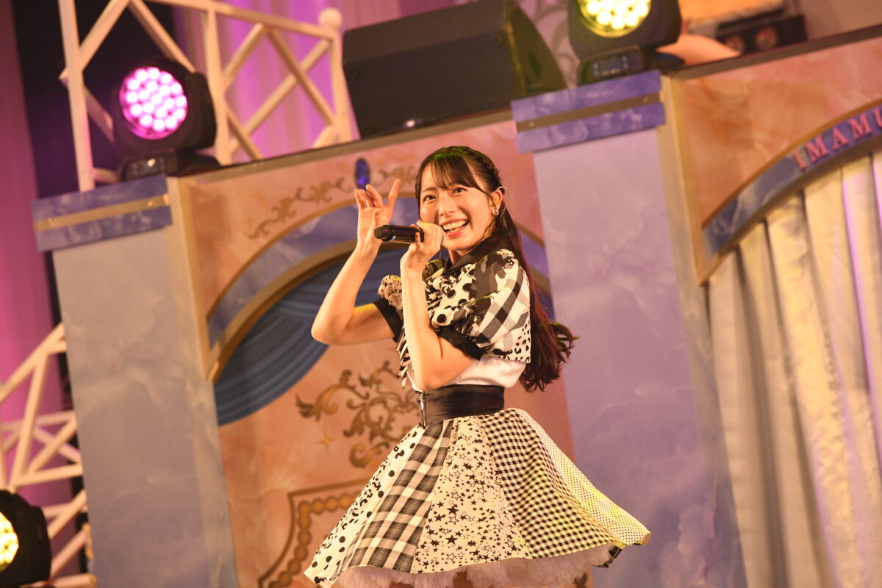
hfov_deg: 11.1
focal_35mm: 185
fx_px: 4532
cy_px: 294
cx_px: 441
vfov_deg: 7.4
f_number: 8
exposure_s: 1/400
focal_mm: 185
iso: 1600
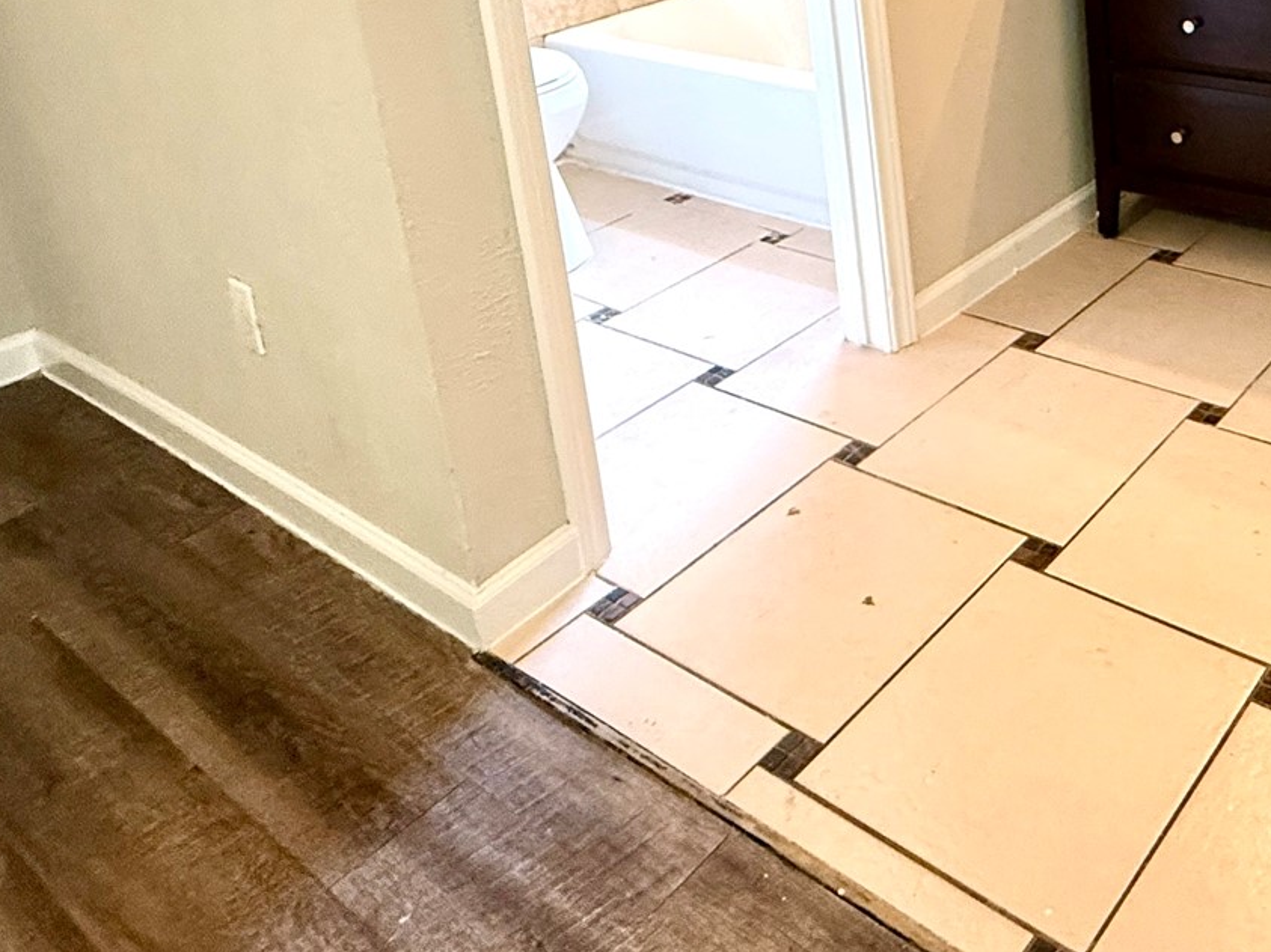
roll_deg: +3.1
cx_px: 1134
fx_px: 1248
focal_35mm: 34
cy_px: -57
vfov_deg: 36.4
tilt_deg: -11.3
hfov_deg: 48.5
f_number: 2.2
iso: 320
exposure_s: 1/60
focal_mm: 2.22
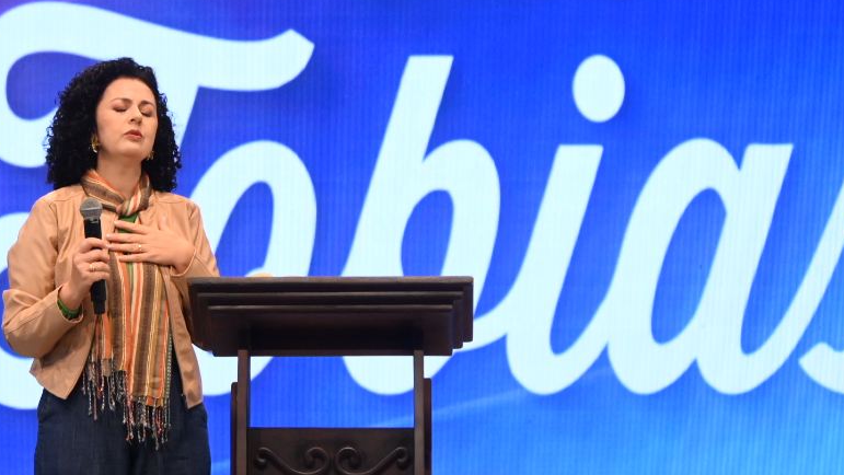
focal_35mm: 330
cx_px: 292
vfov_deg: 3.7
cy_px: 68
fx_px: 7387
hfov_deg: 6.5
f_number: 5.6
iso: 4000
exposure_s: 1/500
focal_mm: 150
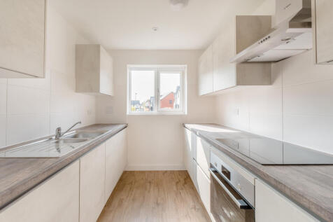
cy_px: 111
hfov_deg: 104.3
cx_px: 166
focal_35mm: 14
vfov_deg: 81.2
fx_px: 129
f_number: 8
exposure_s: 1/125
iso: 200
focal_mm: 14
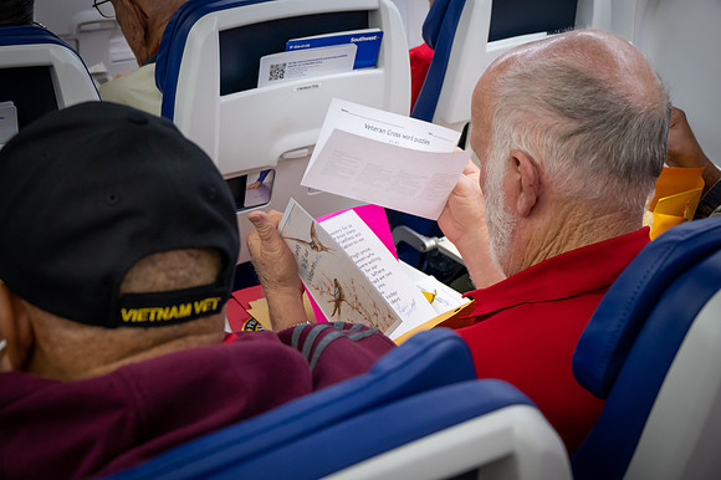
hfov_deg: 46.4
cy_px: 240
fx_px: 841
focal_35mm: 42
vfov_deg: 31.9
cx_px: 360
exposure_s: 1/60
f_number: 6.3
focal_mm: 42
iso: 5000
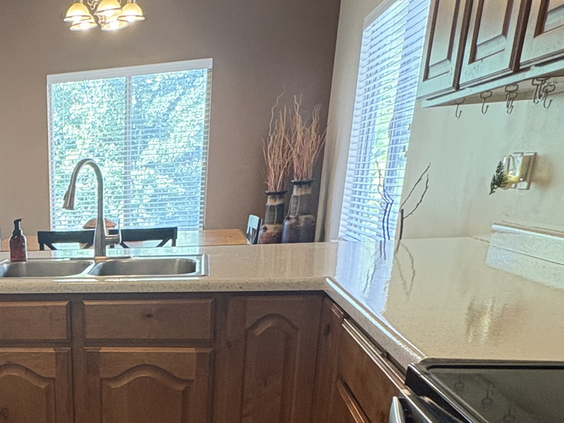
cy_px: 405
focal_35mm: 39
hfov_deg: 41.8
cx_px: 6
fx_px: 635
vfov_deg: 34.1
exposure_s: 1/60
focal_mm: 2.22
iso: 500
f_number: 2.2
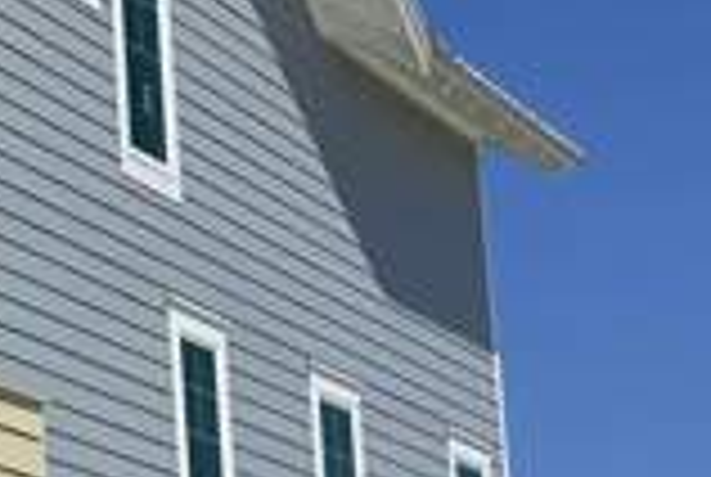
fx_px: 2493
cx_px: -972
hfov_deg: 12.7
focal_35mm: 126
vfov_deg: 10.9
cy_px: 405
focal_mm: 6.86
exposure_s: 1/7576
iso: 80
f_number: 1.78
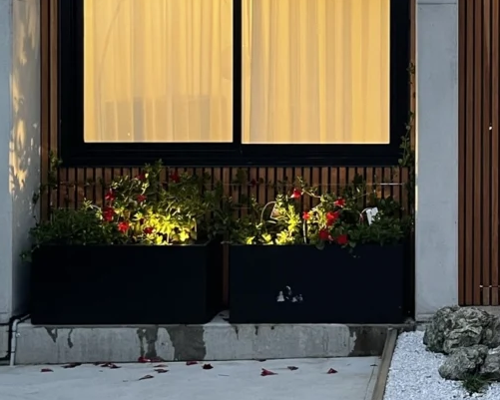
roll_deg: +0.0
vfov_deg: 18.8
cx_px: 470
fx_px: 1199
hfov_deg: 22.8
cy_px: 91
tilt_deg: +0.7
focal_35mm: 81
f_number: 1.6
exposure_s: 1/50
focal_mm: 4.2
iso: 200
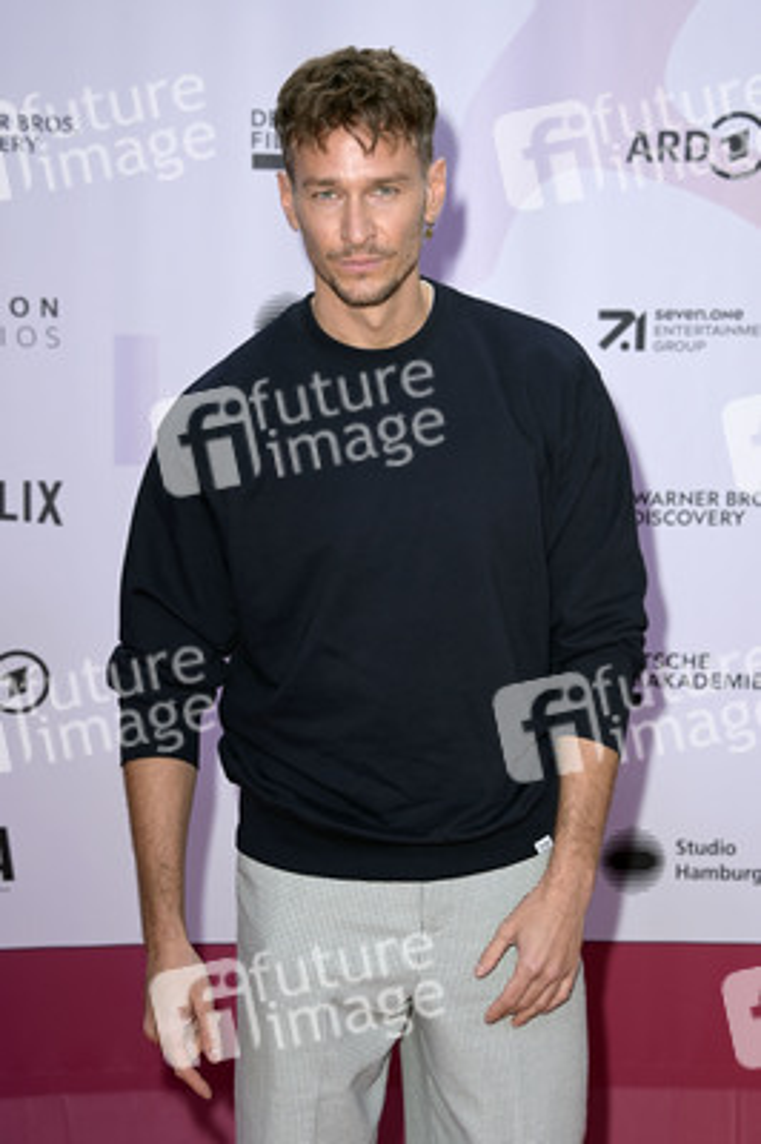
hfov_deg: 17.5
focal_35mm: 78
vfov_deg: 26.0
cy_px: 572
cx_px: 380
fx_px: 2477
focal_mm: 78
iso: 400
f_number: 6.3
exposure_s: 1/250
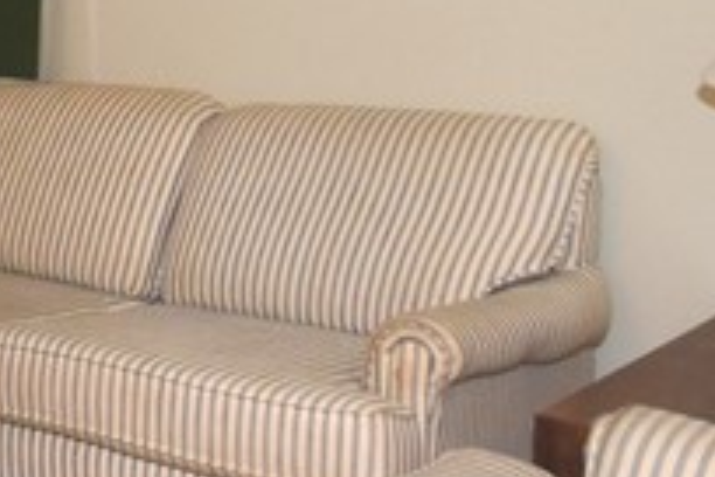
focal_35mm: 88
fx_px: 1741
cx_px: -328
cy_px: -68
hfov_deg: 20.3
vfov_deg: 15.1
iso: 900
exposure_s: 1/60
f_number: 3.5
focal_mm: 11
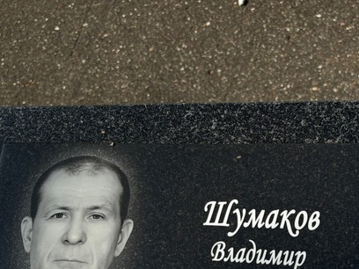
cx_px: 213
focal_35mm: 51
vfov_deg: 27.6
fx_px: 529
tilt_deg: -65.8
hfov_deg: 37.4
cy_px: 240
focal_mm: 5.96
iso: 50
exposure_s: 1/3937
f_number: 1.6
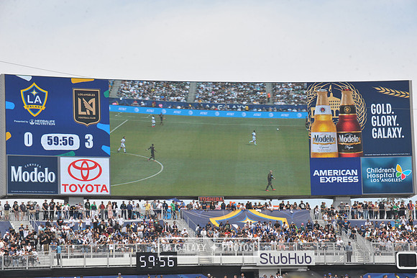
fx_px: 1621
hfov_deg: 14.7
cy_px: 139
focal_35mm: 140
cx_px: 208
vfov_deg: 9.8
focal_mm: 140
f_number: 10
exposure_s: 1/400
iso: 320
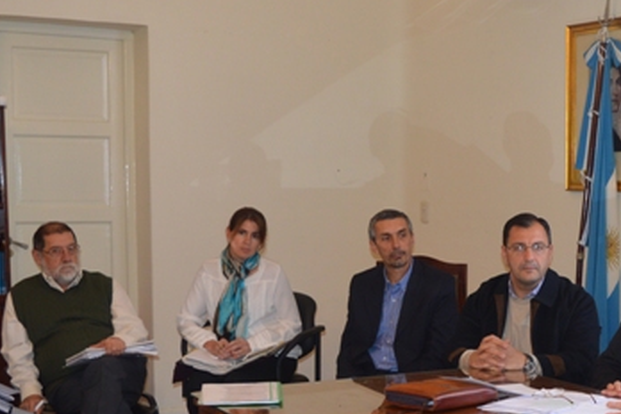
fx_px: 1069
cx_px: 480
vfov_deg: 21.7
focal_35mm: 62
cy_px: 327
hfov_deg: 31.7
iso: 400
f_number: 4
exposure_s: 1/60
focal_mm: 18
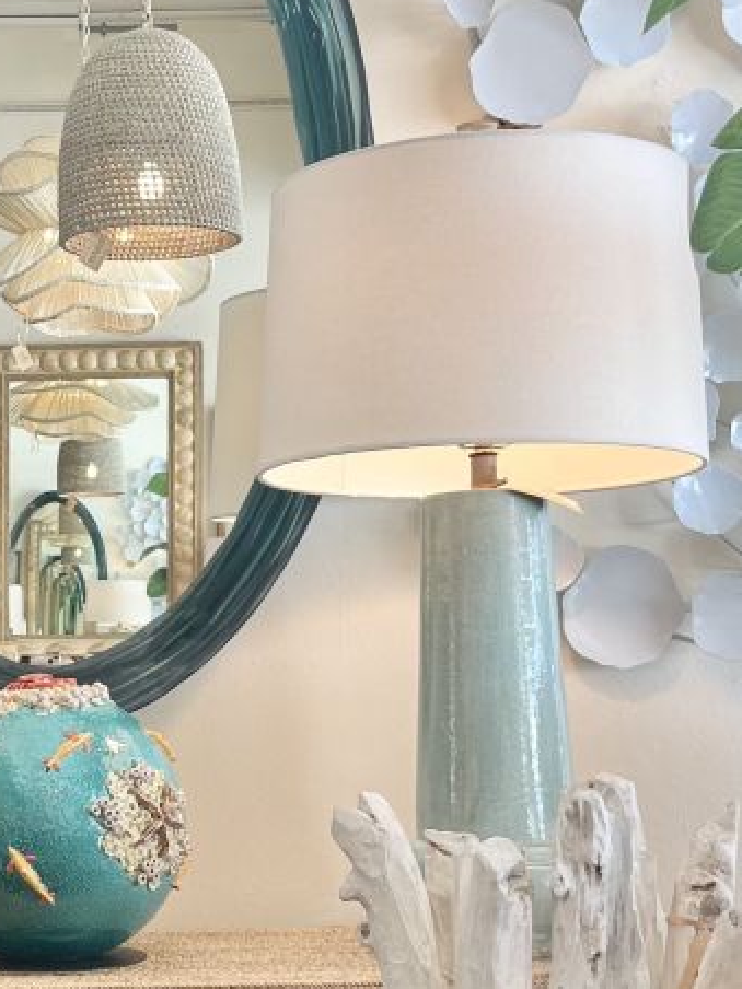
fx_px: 1972
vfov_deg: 27.9
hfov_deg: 20.8
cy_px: 683
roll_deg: +0.1
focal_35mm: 69
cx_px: 46
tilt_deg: -0.1
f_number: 1.6
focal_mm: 5.1
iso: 40
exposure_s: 1/120
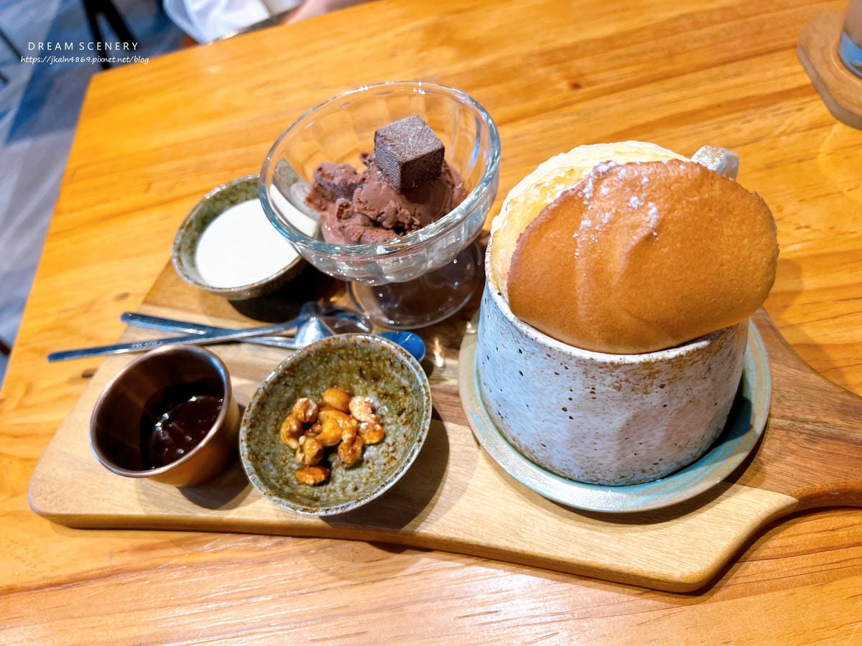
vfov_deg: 53.1
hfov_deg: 67.3
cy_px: 323
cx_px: 431
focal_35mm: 26
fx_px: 647
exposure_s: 1/120
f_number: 1.5
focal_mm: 5.7
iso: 80
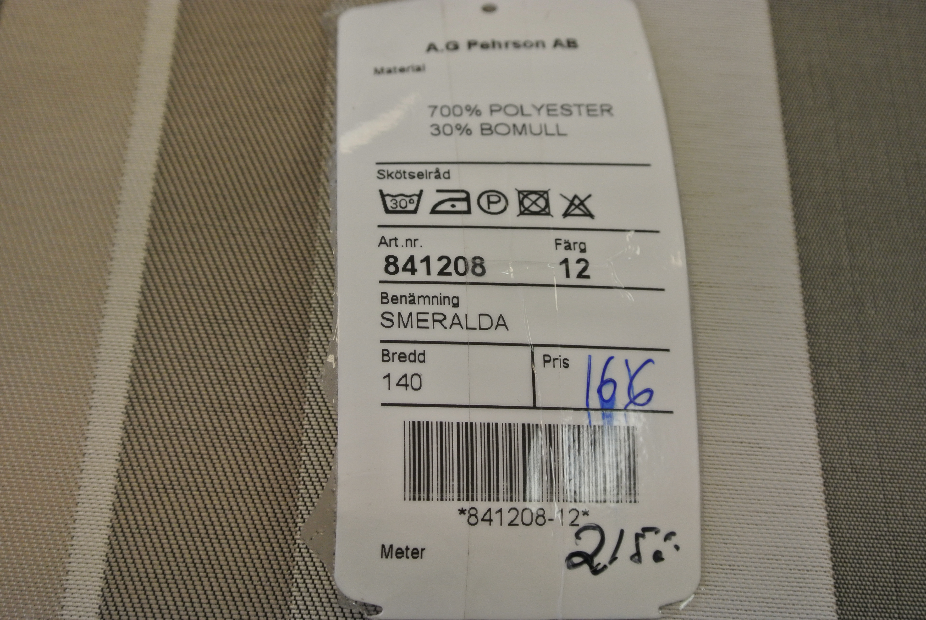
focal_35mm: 49
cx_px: 463
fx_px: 1262
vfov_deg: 27.6
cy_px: 310
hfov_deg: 40.3
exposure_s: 1/125
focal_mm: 18.2
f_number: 4.5
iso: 560
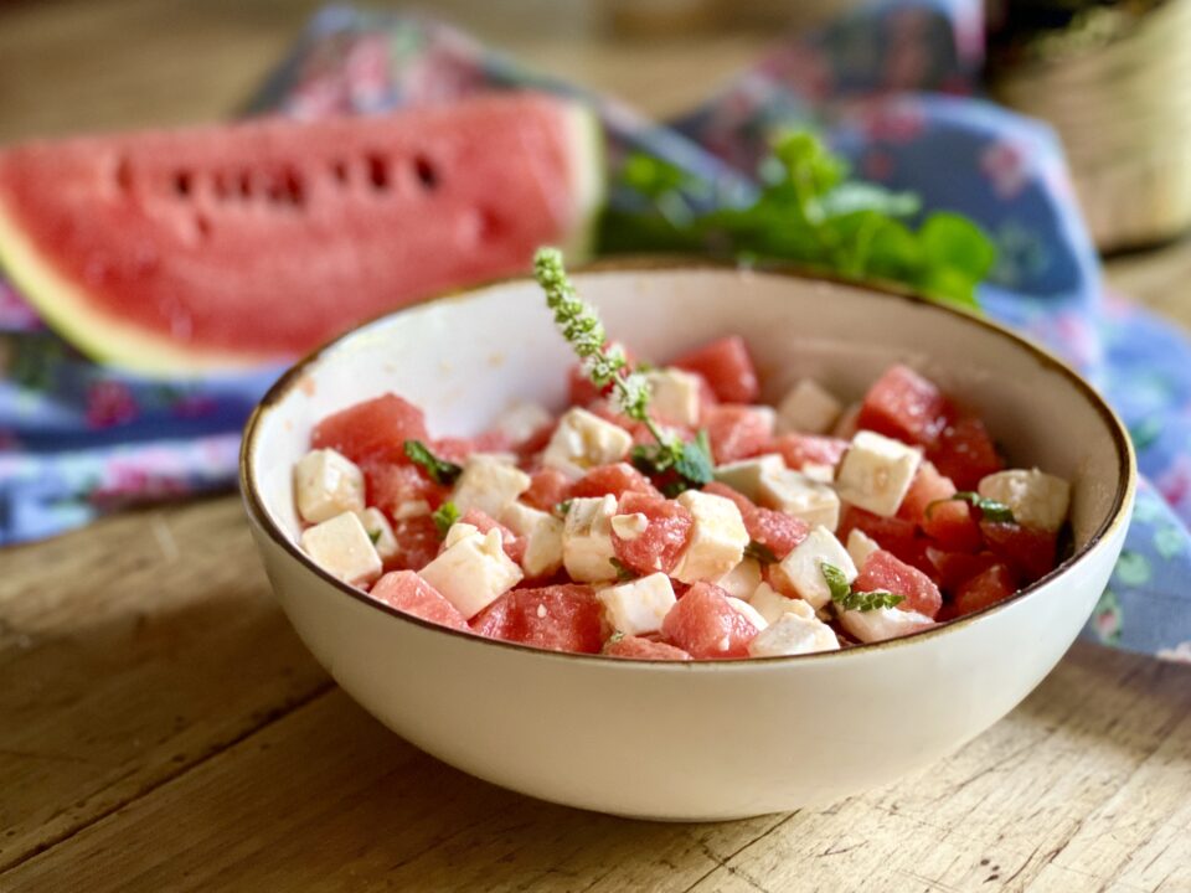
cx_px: 596
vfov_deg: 22.9
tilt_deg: -26.1
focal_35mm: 64
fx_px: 2202
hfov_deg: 30.3
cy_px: 446
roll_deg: +1.0
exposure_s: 1/83
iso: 250
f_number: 2.2
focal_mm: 7.5
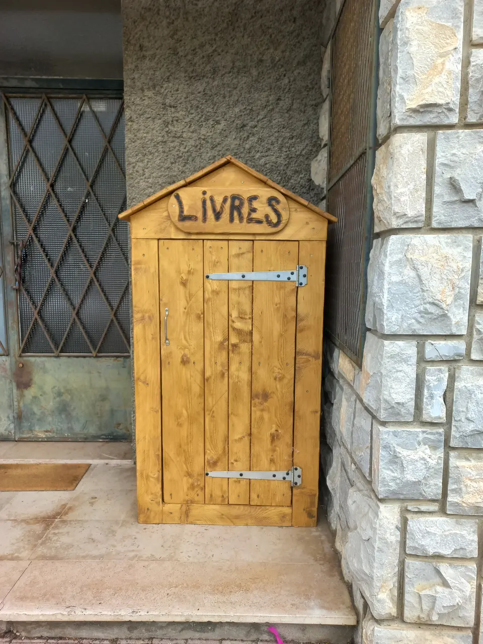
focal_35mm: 25
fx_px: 465
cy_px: 322
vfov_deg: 69.4
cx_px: 242
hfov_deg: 54.9
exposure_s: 1/174
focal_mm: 4.6
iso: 25
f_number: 1.8
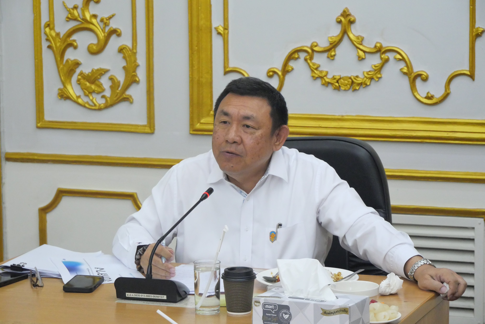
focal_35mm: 124
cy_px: 162
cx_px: 242
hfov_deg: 16.5
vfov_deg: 11.1
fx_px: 1672
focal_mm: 60
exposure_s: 1/50
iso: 3200
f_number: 5.6
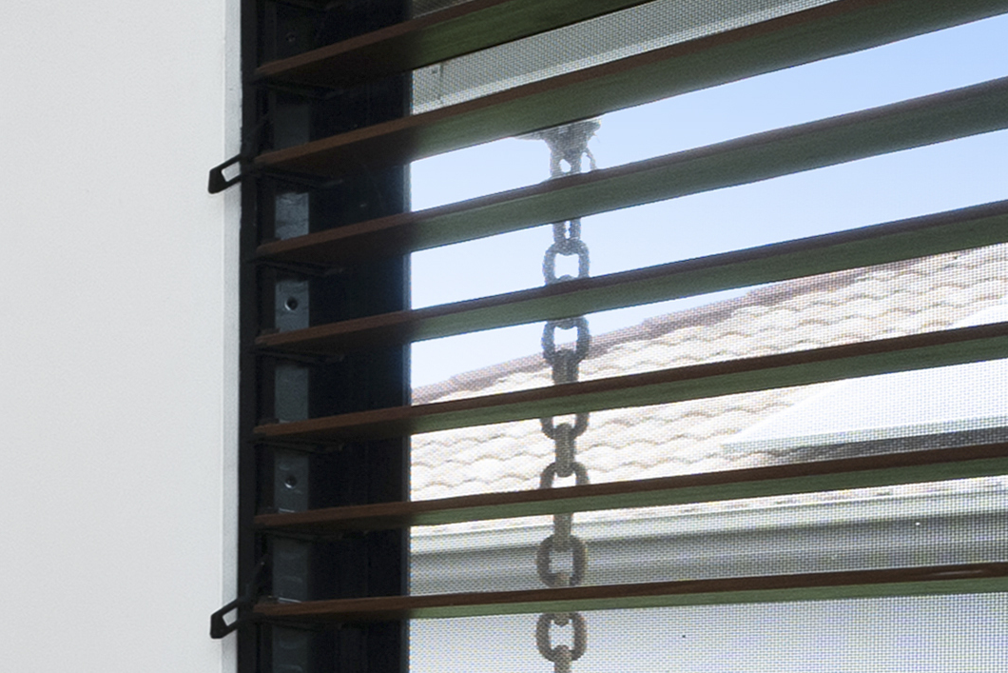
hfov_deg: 12.9
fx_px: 1904
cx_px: -1733
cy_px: 718
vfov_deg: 19.3
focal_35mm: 68
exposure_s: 1/40
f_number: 9
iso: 400
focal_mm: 12
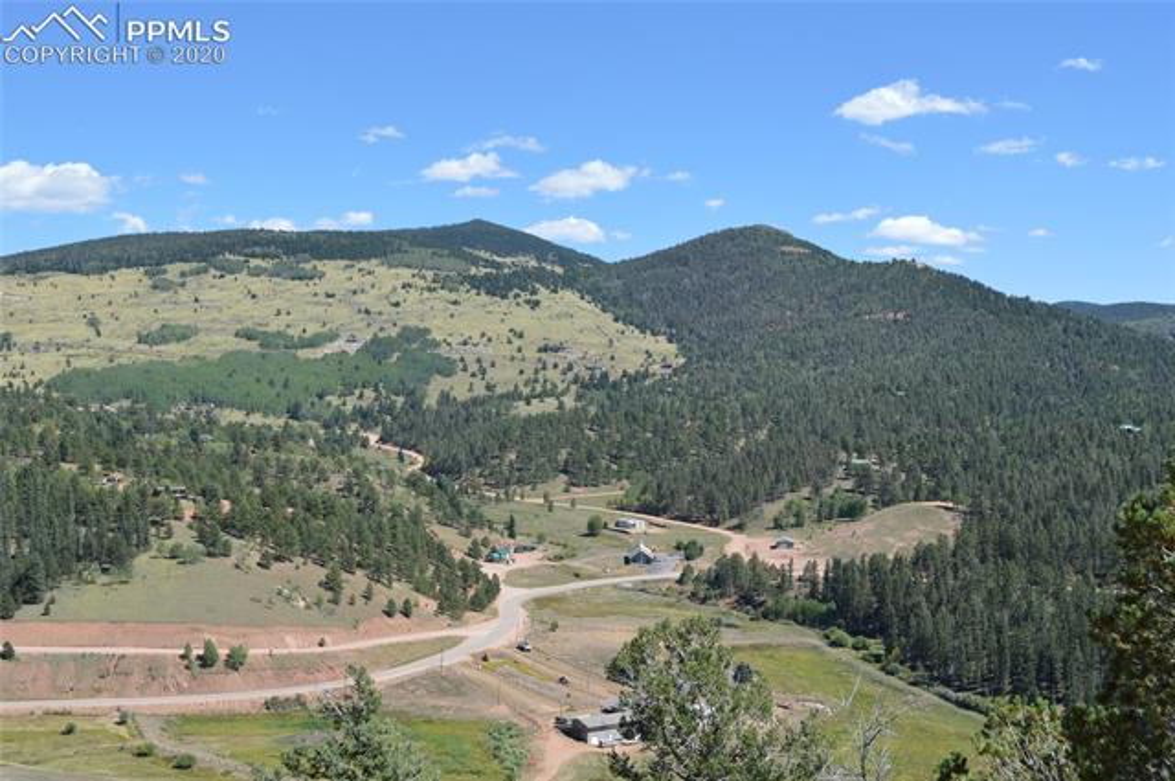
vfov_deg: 31.8
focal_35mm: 42
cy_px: 390
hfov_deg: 46.5
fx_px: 1369
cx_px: 588
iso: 100
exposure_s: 1/200
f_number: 7.1
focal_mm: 28
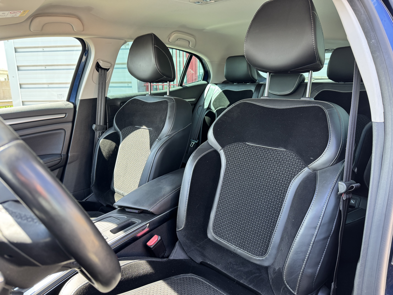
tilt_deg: -13.3
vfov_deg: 56.8
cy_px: 148
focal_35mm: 24
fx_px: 272
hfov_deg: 71.6
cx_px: 196
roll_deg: +1.3
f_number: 1.78
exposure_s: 1/121
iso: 125
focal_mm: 6.76
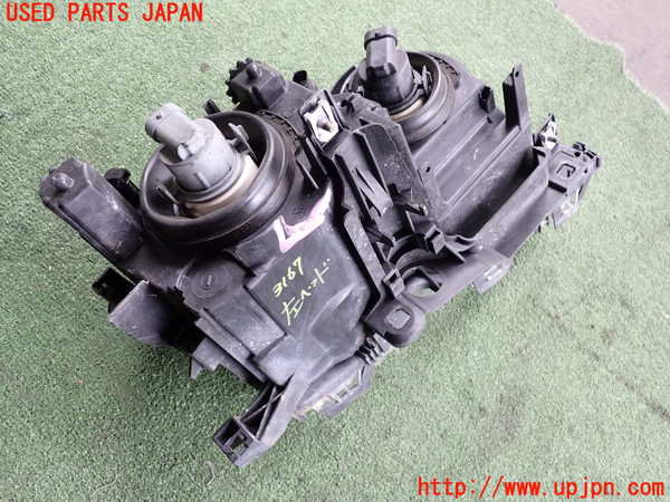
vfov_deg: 46.8
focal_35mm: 30
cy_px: 251
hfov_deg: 60.0
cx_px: 335
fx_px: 581
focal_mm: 5.4
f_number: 2.3
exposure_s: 1/100
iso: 200
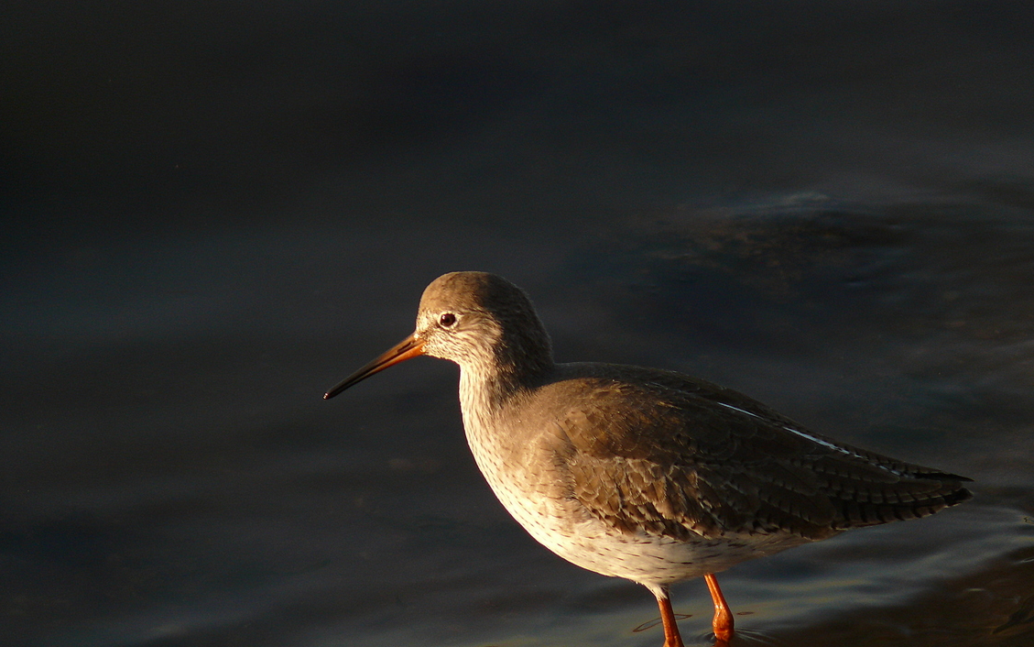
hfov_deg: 4.4
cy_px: 405
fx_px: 13331
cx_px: 544
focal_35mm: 473
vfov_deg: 2.8
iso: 100
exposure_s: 1/640
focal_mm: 88.8
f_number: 3.7
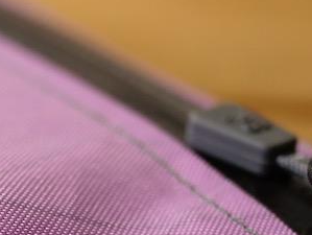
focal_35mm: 171
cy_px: 311
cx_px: 74
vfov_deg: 8.6
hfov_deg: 11.5
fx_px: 1543
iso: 400
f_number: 2.2
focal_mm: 20
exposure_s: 1/60
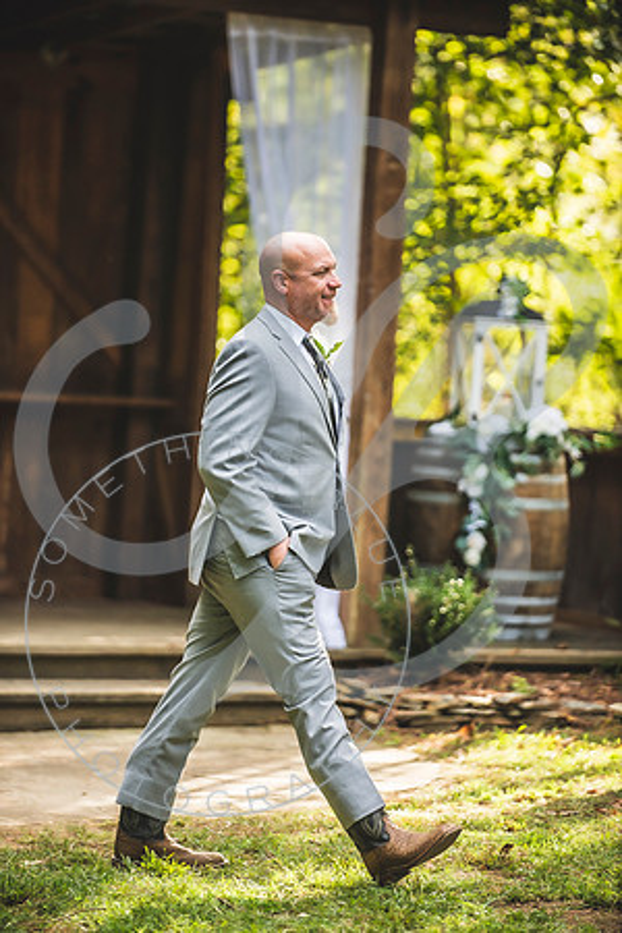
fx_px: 4017
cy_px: 466
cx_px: 311
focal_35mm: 155
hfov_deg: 8.9
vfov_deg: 13.2
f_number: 2.8
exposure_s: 1/500
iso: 500
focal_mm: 155
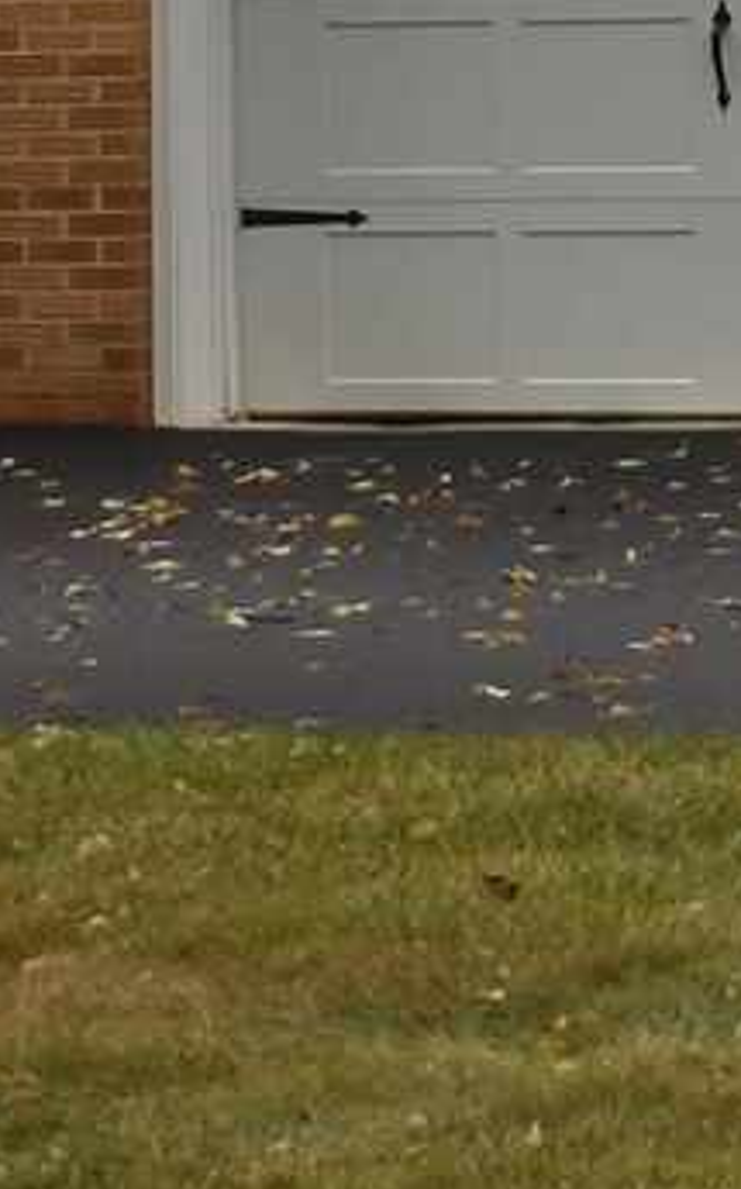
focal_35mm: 327
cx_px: 1392
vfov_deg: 6.3
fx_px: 10588
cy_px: -700
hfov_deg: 4.0
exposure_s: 1/200
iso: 100
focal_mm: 24
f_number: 6.3
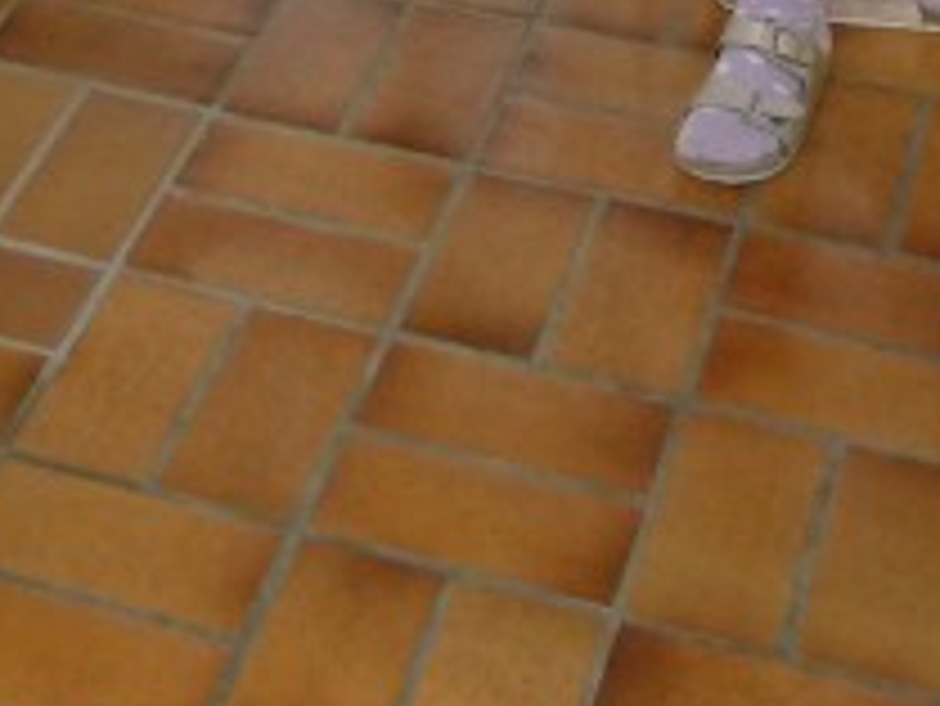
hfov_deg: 17.6
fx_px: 2989
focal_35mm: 110
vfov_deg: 12.0
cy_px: -688
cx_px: 65
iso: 250
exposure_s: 1/30
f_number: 3.3
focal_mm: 4.4
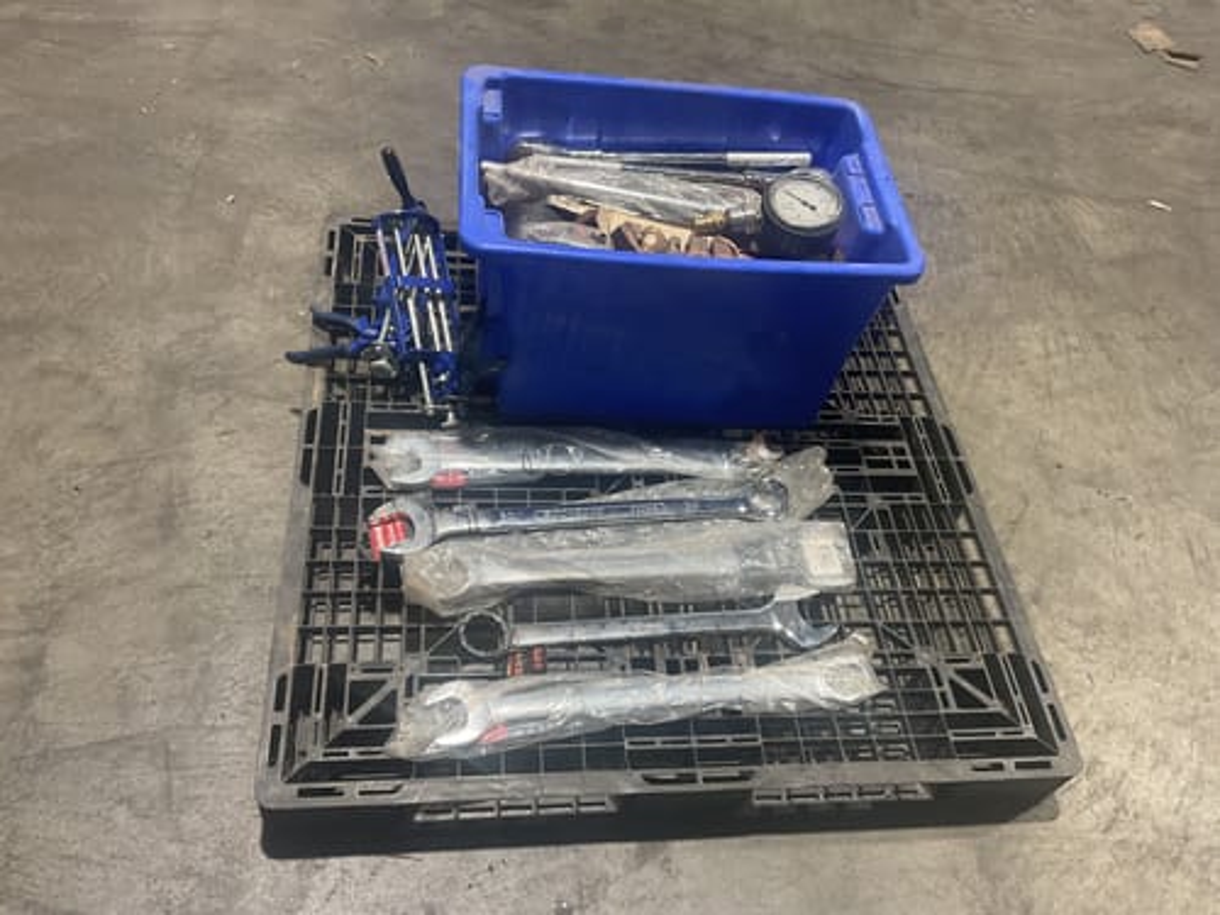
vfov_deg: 48.2
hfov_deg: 61.7
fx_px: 1022
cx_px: 610
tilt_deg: -51.6
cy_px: 458
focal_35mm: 29
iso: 100
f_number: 1.8
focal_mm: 3
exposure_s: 1/50
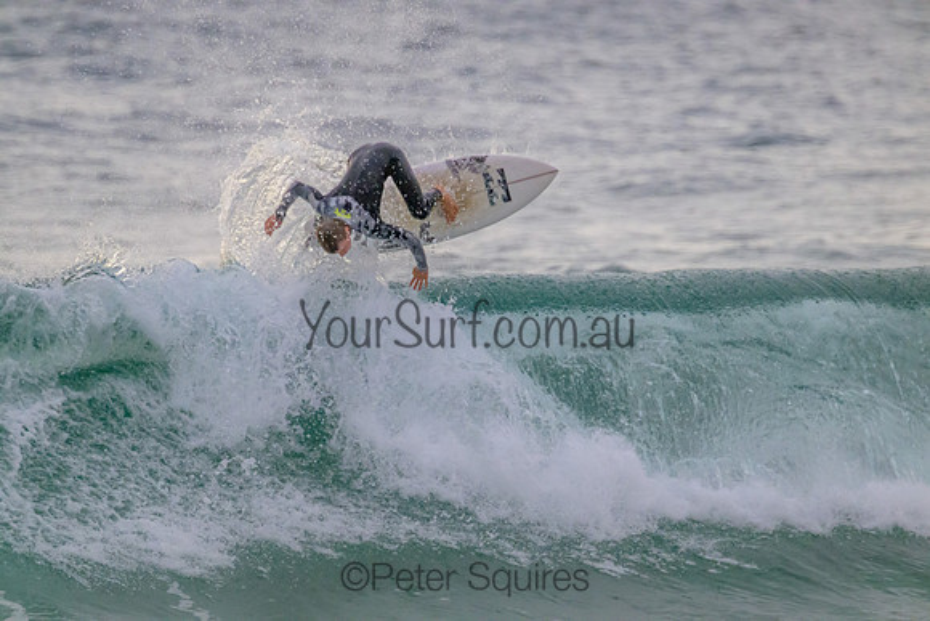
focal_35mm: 800
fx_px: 20671
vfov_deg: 1.7
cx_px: 465
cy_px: 310
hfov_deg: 2.6
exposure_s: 1/2000
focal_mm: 800
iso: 6400
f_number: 11
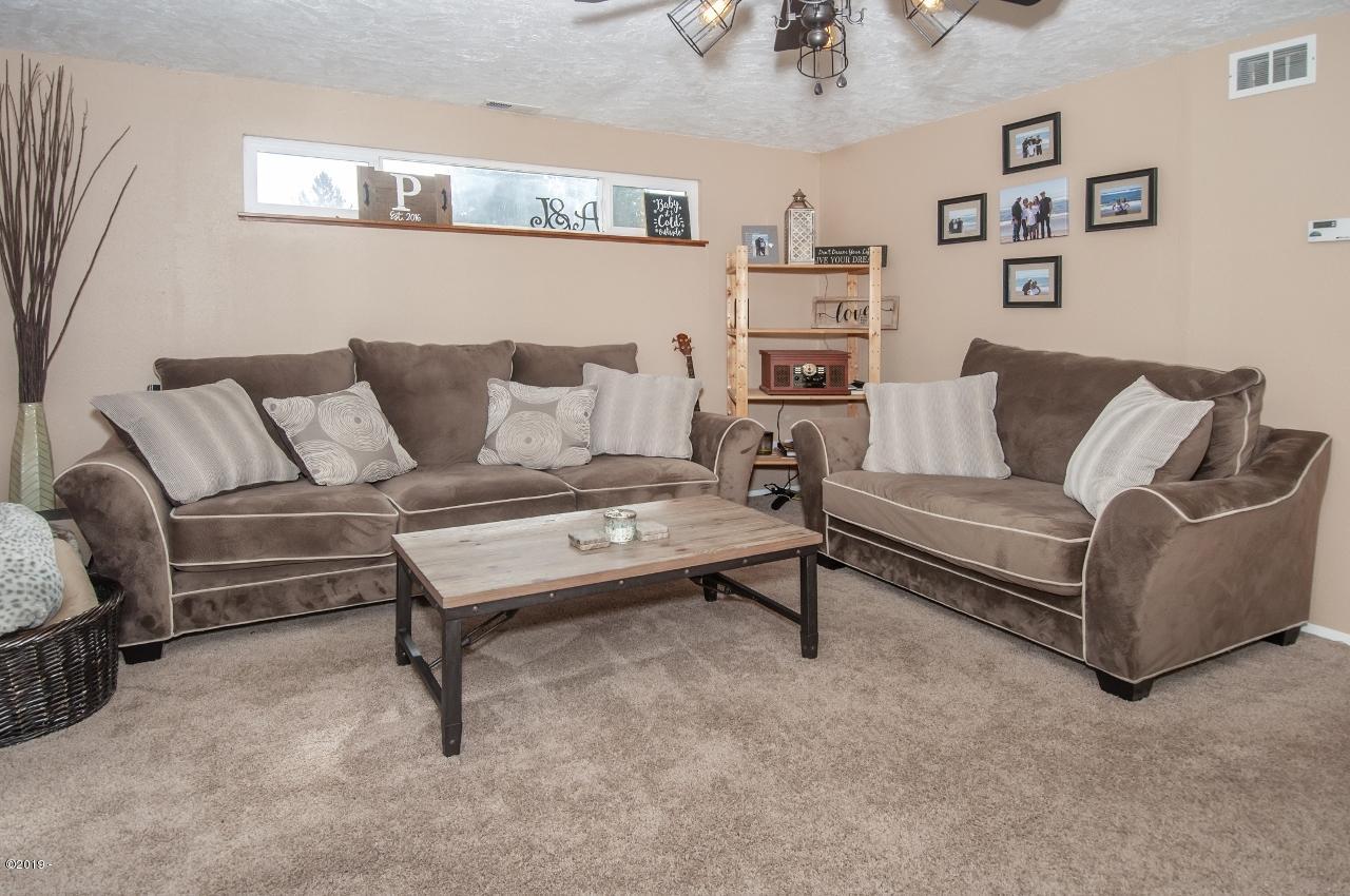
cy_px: 448
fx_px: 1348
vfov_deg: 36.8
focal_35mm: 36
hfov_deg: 53.2
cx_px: 675
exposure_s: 1/180
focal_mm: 24
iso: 400
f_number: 8
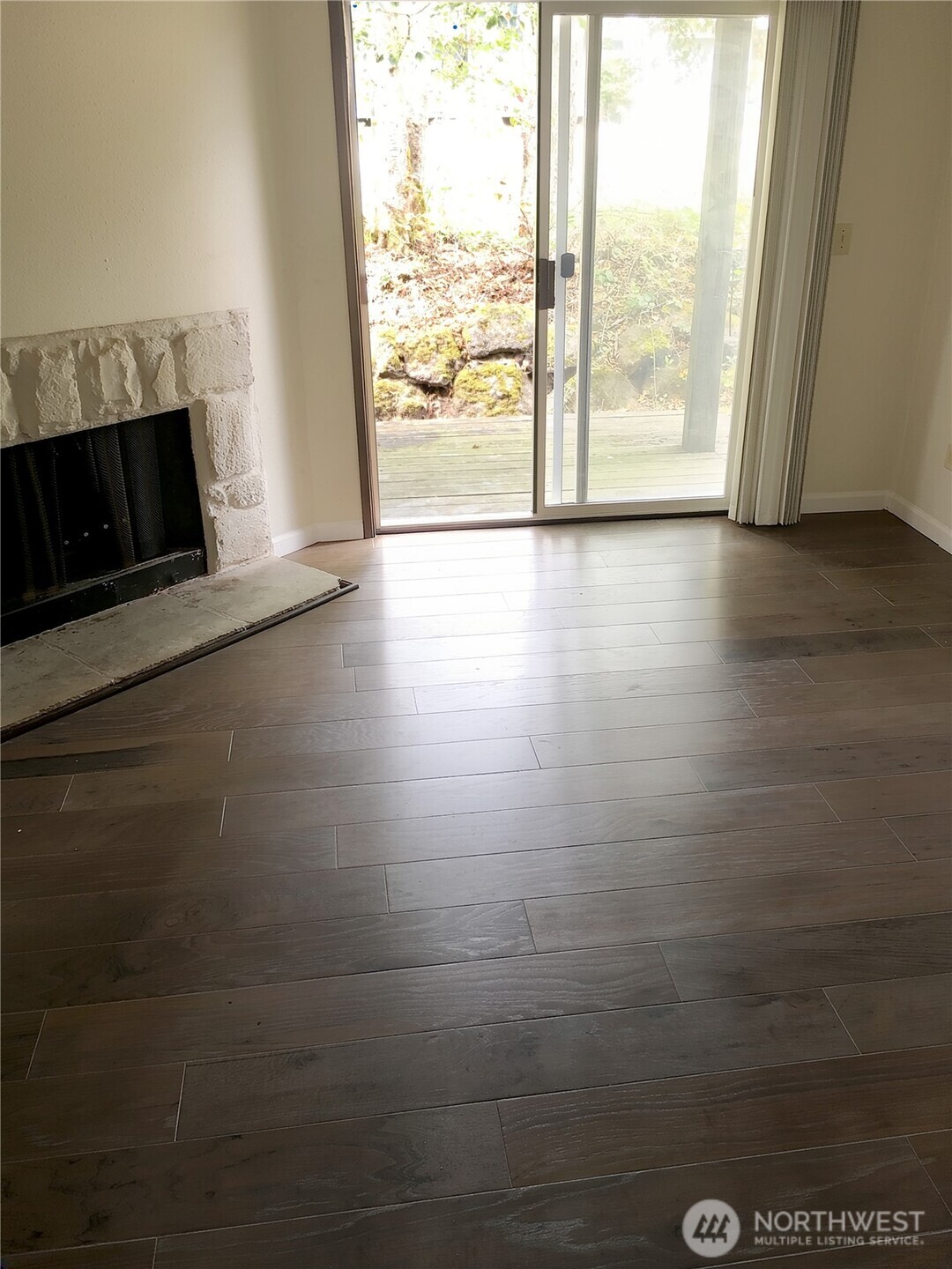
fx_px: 1063
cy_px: 634
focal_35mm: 29
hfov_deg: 48.2
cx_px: 476
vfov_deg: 61.7
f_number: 2.2
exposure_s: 1/15
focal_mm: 4.15
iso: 25
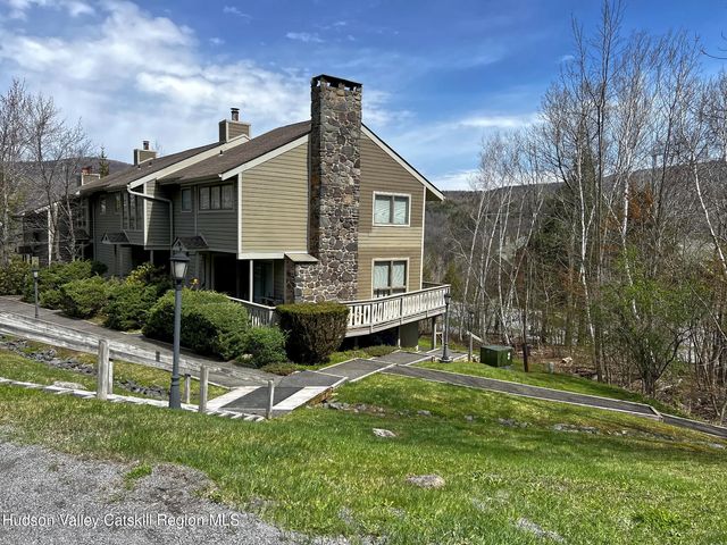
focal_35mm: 26
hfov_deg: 67.3
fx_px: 546
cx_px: 364
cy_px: 272
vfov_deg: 53.1
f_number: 1.5
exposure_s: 1/3968
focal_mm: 5.7
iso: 50
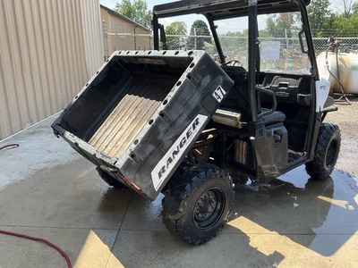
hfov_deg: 61.7
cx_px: 179
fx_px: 300
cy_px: 134
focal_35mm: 29
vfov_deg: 48.2
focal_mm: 3
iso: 25
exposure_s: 1/397
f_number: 1.8
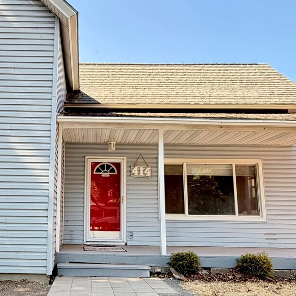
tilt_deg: +8.2
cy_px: 172
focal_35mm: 32
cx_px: 82
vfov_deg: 50.9
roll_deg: -0.8
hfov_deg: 49.5
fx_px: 310
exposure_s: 1/121
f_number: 2.2
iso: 125
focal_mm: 2.22
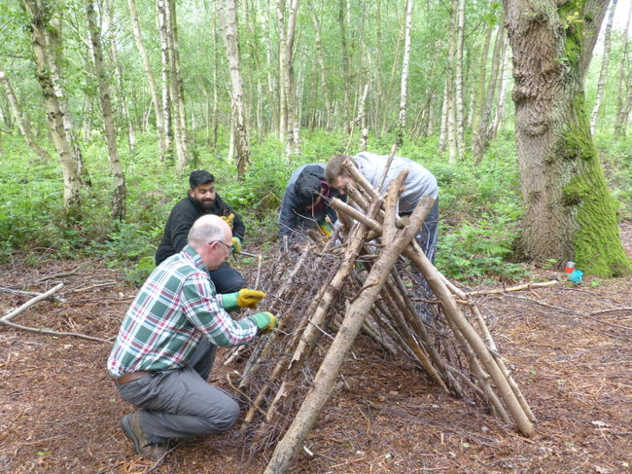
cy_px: 237
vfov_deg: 40.7
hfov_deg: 52.6
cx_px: 316
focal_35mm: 35
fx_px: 639
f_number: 3
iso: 100
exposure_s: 1/40
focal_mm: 6.2
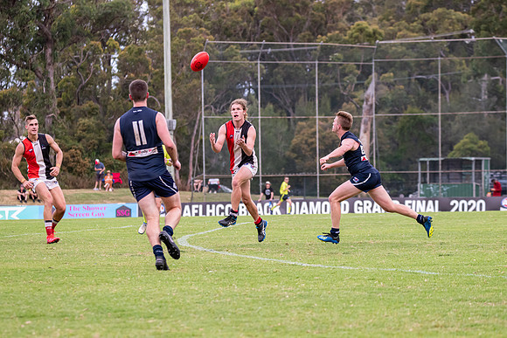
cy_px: 181
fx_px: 2650
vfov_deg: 7.3
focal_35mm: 188
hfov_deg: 10.9
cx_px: 272
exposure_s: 1/1250
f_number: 6.3
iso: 1250
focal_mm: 150
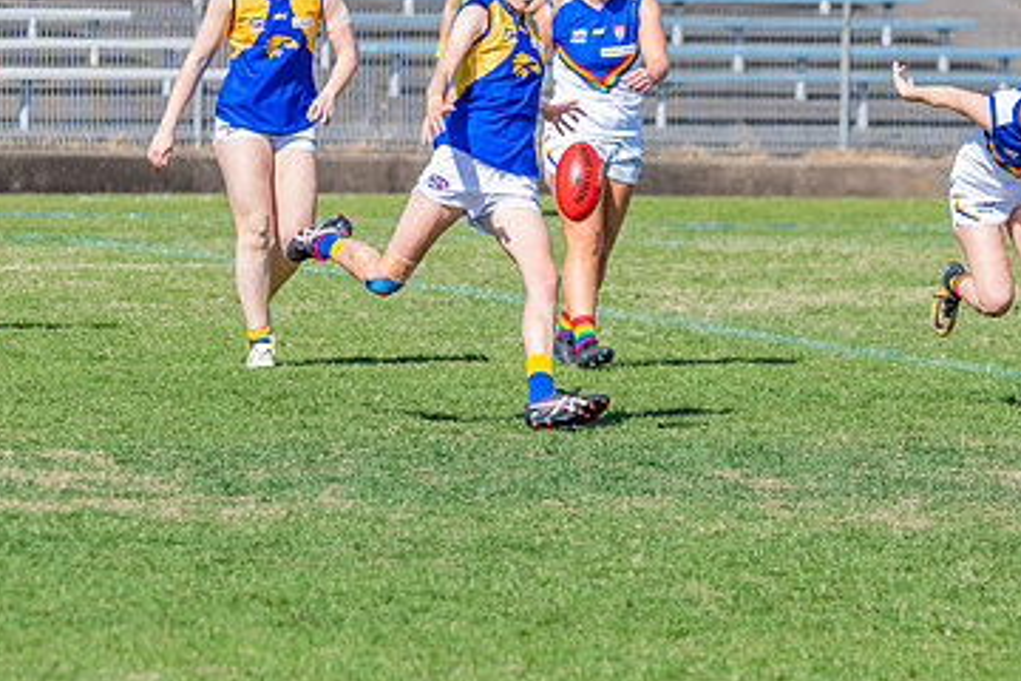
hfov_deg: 3.2
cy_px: 253
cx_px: 511
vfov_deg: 2.2
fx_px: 18008
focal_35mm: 635
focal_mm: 320
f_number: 8
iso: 800
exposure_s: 1/1600
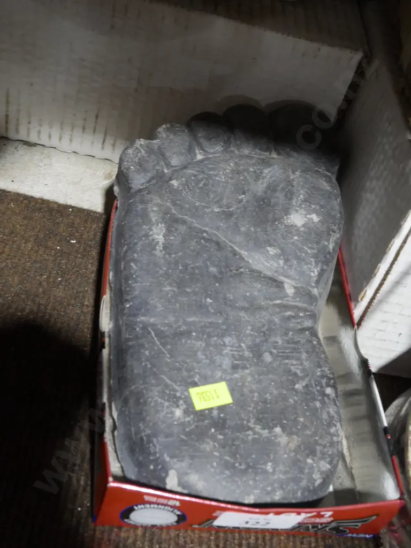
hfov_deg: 31.5
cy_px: 274
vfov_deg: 41.2
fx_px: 728
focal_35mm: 46
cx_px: 206
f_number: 7.1
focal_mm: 23
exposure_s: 1/60
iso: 2000
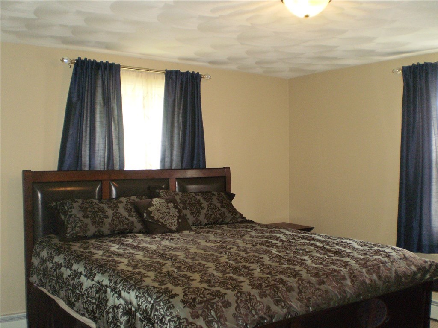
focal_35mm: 36
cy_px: 164
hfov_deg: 51.4
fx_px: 456
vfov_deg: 39.7
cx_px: 219
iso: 250
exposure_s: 1/30
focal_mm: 6.3
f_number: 3.1
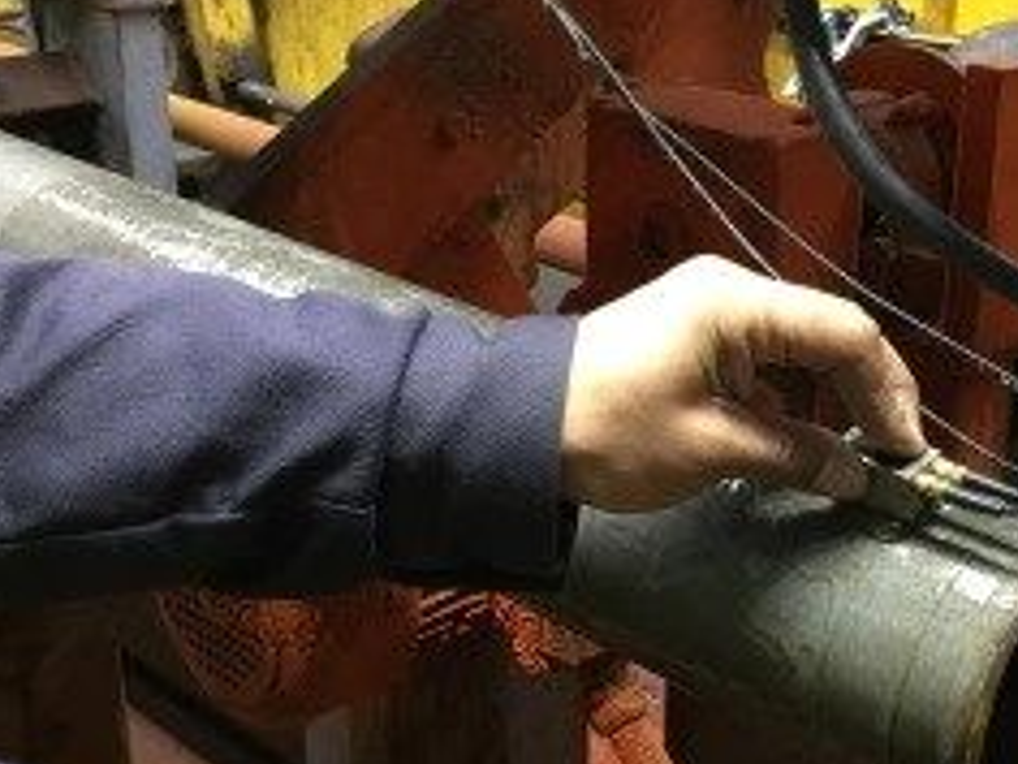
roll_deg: -4.2
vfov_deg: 26.5
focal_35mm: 55
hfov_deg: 34.4
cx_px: 733
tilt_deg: -23.8
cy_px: 419
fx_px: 1617
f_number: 2.2
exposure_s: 1/30
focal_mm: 4.15
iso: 80
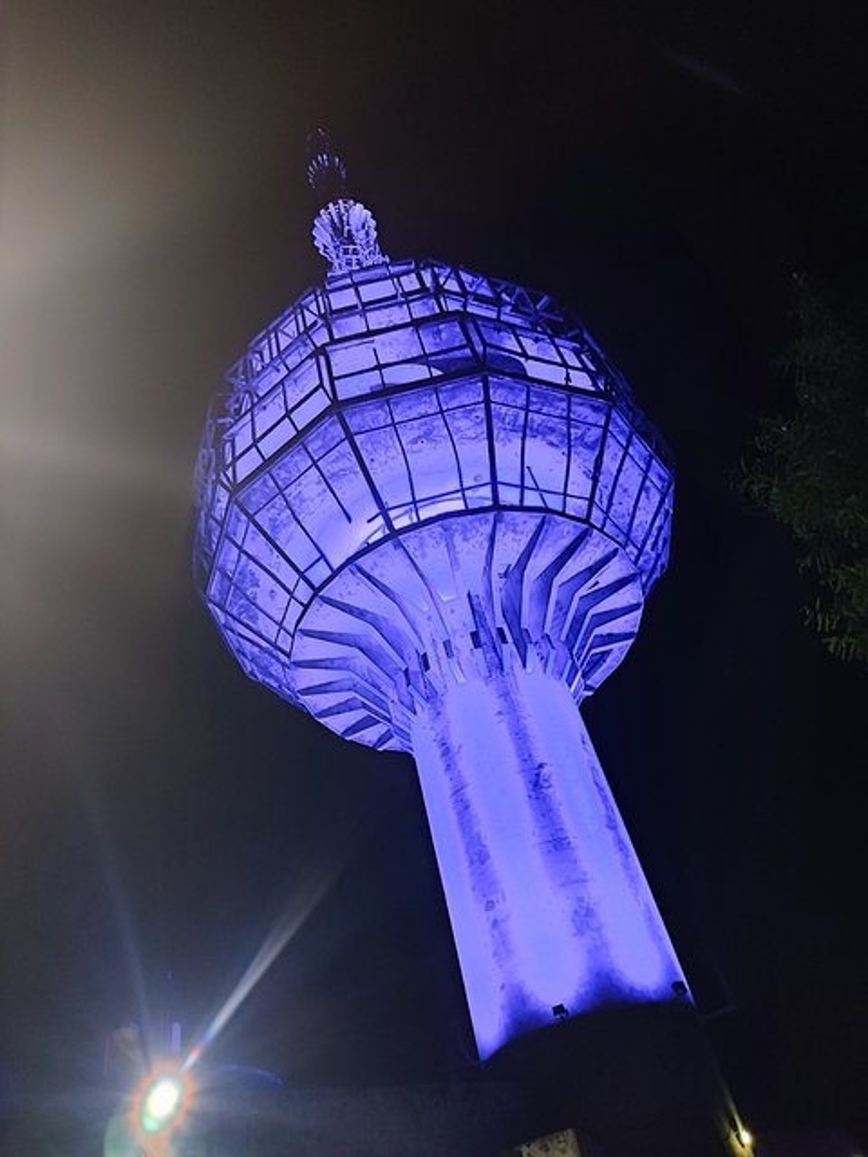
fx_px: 802
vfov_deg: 71.6
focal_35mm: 24
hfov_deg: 56.8
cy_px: 578
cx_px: 434
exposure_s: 1/17
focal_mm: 5.89
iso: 2667
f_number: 1.89
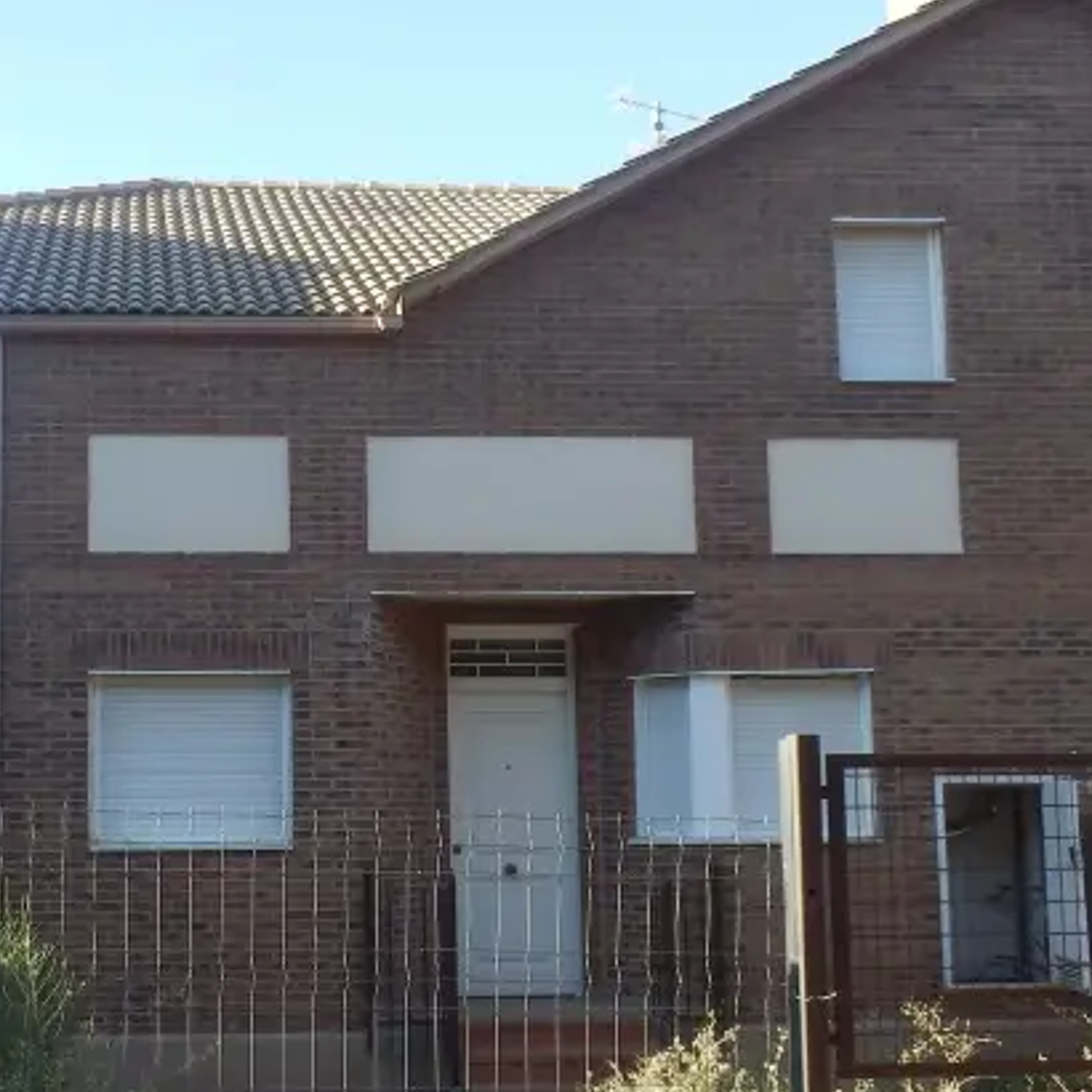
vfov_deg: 32.2
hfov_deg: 31.5
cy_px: 591
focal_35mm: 53
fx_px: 1892
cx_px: 234
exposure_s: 1/200
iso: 80
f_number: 3
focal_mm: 4.2
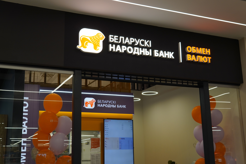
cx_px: 123
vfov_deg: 29.9
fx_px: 307
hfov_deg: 43.6
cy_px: 82
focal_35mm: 45
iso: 250
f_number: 4
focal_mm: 30
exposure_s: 1/160
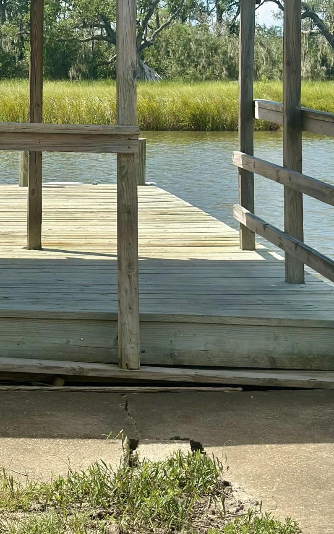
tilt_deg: -1.7
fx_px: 1340
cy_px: 116
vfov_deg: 22.3
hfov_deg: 14.1
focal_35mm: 92
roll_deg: -0.9
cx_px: 44
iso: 100
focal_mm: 6.86
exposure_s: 1/5000
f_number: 1.78
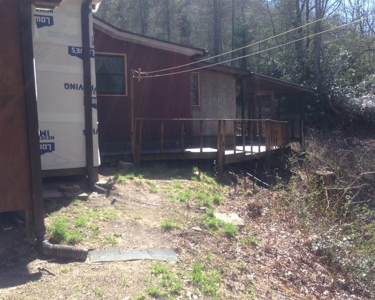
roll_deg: +0.4
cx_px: 185
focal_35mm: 35
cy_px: 152
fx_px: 389
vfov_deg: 42.2
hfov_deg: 51.5
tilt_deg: -3.7
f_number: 2.4
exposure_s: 1/596
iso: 50
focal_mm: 4.12
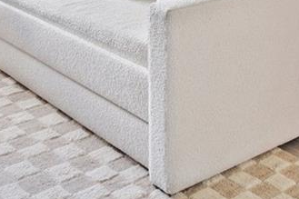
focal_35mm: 68
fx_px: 564
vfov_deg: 16.9
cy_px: -149
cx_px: 121
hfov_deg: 29.6
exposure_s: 1/2.5
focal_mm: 14
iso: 200
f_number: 8
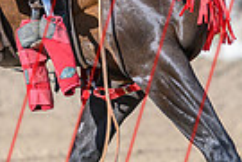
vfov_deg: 1.7
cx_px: 147
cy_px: -87
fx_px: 5337
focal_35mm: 794
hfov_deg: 2.6
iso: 250
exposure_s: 1/2500
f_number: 2.8
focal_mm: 160
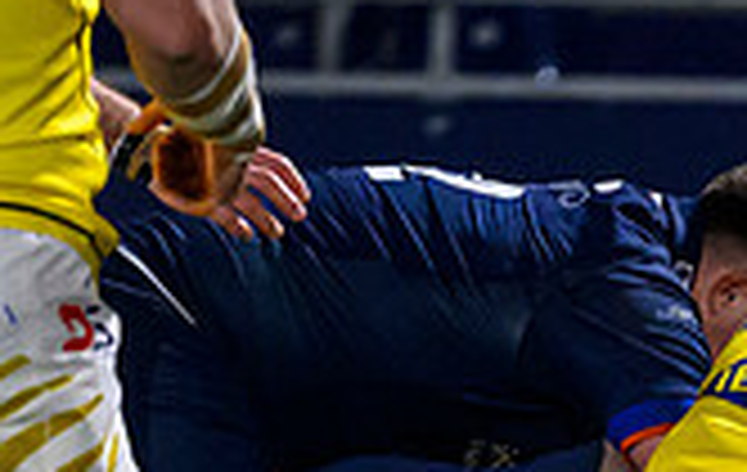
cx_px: 1653
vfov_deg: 0.5
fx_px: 57401
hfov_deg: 0.7
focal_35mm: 2810
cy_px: 1324
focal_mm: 400
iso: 5000
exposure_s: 1/1000
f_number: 3.2
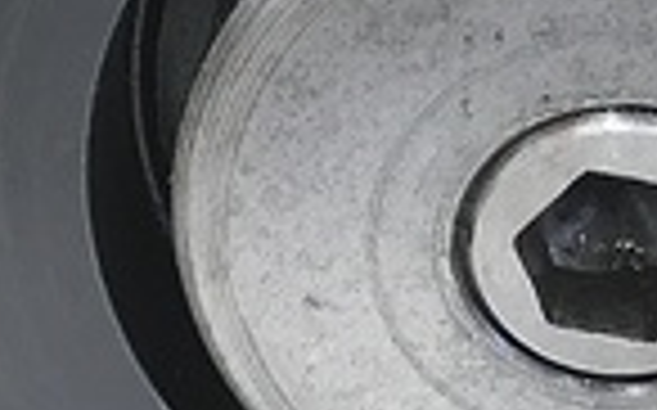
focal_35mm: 130
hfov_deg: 15.8
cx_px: 639
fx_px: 2326
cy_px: 86
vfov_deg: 10.0
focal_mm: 3.99
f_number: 1.8
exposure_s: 1/17
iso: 50
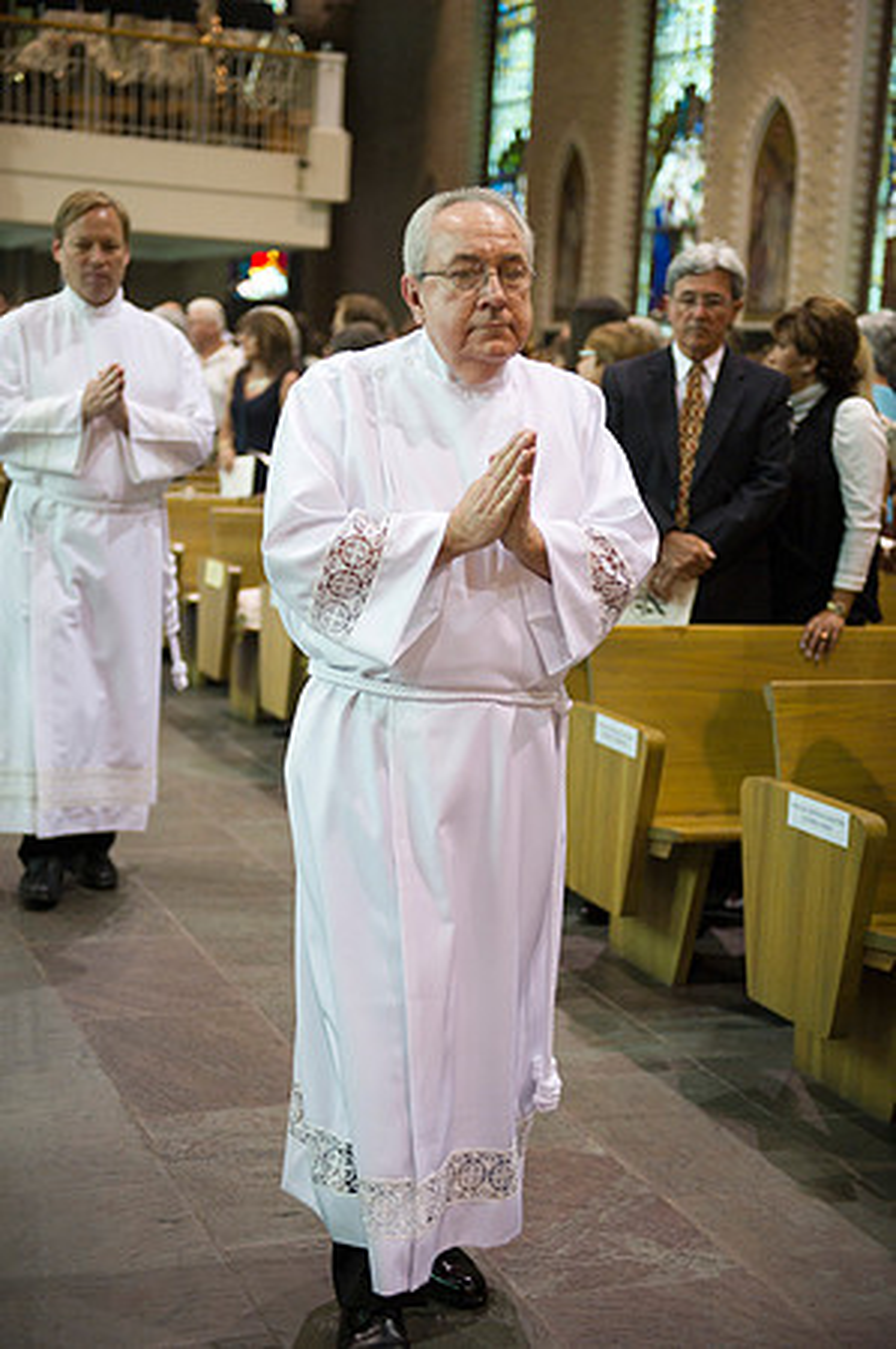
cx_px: 448
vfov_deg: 35.7
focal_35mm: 56
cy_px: 674
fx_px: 2095
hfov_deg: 24.1
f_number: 2.8
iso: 2000
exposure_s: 1/200
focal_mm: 56
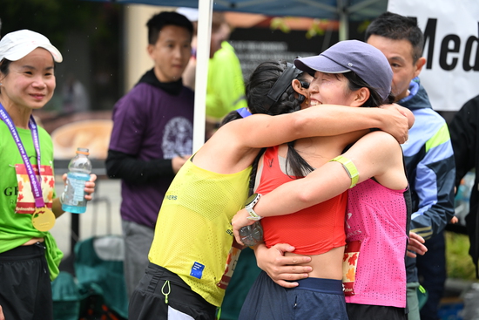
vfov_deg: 15.7
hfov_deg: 23.4
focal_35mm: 87
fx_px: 1158
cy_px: 160
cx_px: 240
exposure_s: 1/1250
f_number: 2.8
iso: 1250
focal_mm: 87
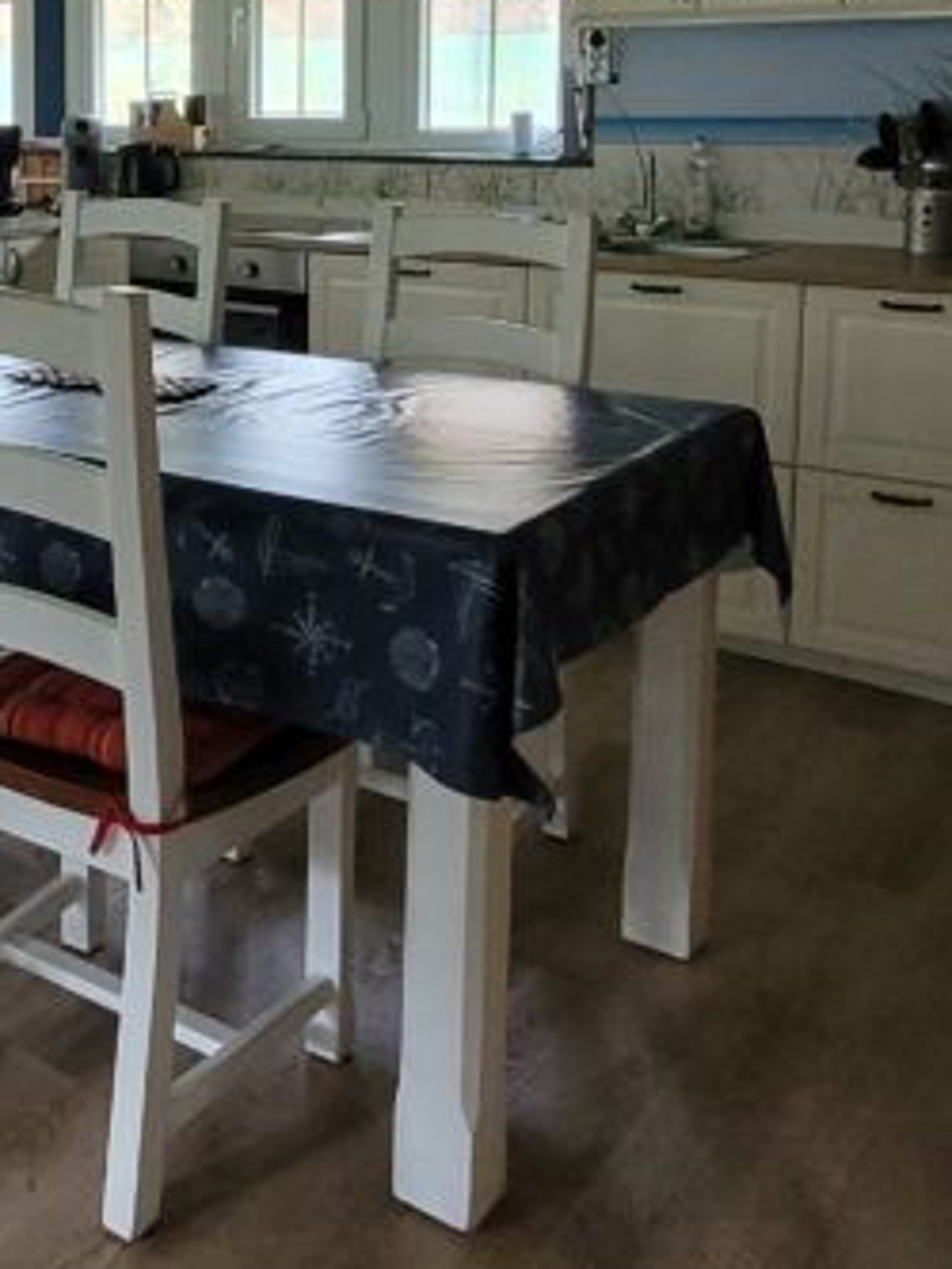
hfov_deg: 32.9
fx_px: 1466
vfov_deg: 44.4
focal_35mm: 40
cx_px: -11
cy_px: 248
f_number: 2.2
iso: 320
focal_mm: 1.74
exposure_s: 1/33
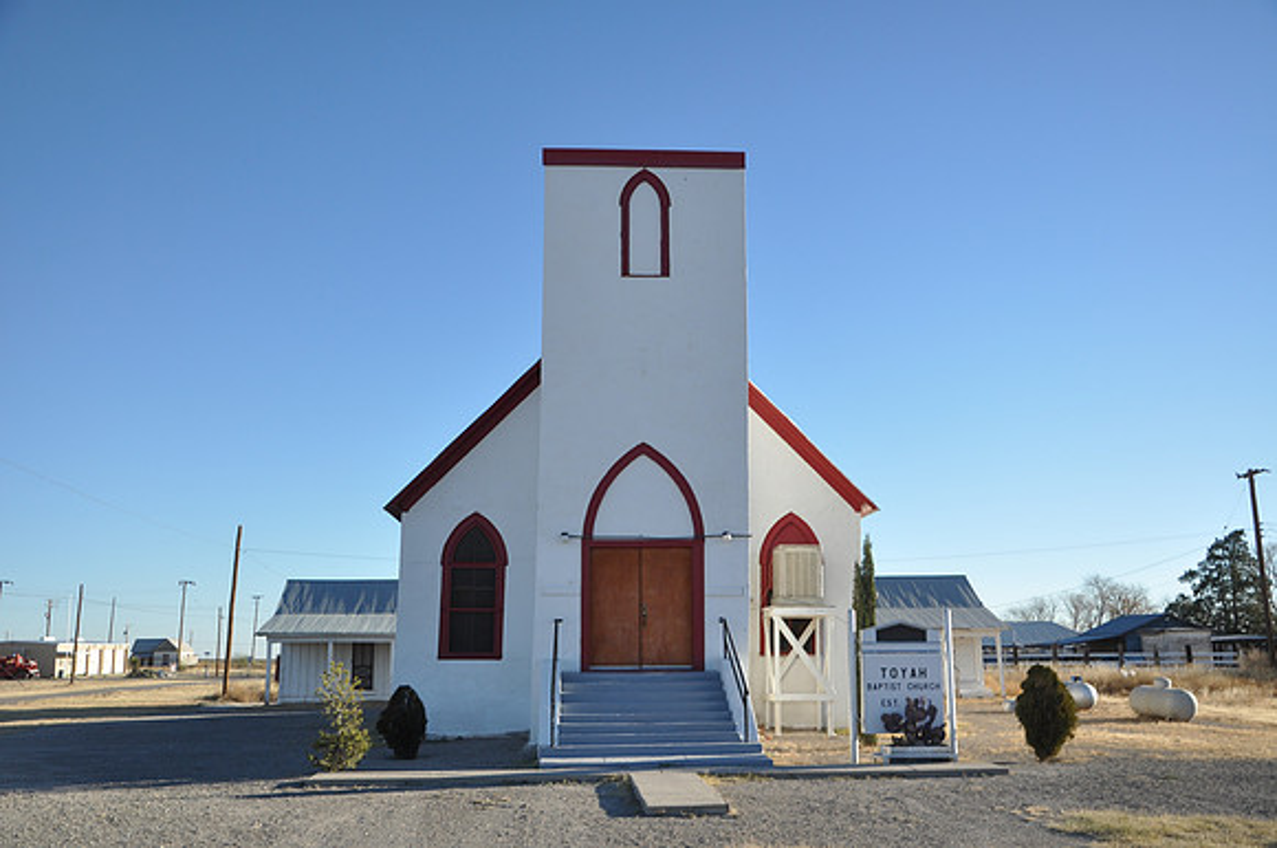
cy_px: 424
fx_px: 1275
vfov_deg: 36.8
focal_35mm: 36
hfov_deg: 53.2
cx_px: 638
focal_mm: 24
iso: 200
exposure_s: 1/160
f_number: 6.3
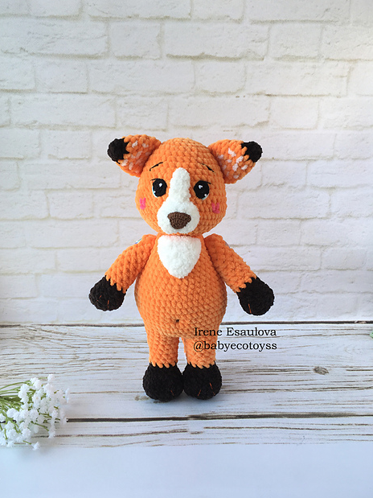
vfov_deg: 60.0
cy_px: 245
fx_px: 431
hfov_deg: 46.8
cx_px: 182
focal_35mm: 30
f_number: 2.2
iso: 25
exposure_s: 1/50
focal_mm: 4.15
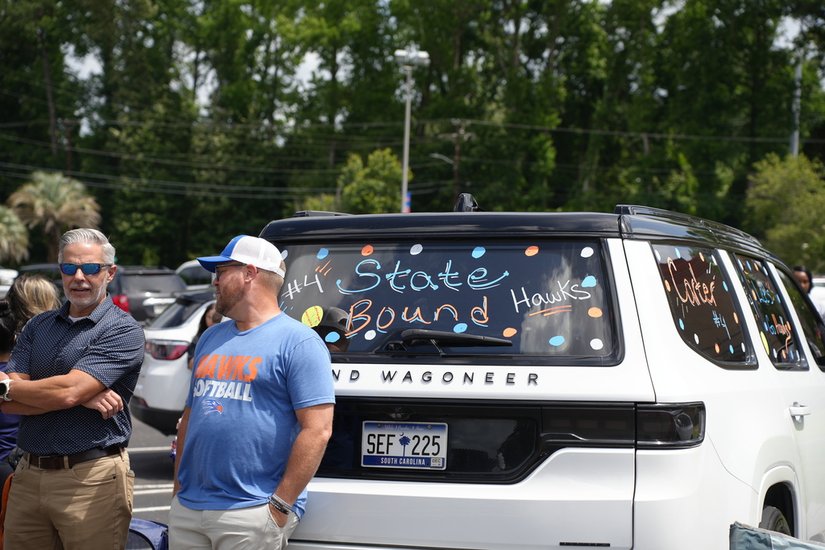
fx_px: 1719
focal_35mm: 75
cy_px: 275
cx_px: 412
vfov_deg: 18.2
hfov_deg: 27.0
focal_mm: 75
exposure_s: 1/800
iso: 100
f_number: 4.5
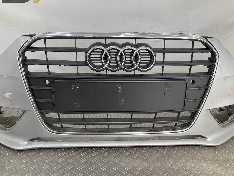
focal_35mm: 29
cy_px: 88
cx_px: 117
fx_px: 196
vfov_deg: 48.2
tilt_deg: -18.2
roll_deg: -1.9
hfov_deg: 61.7
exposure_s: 1/142
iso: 16
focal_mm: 3
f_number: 1.8
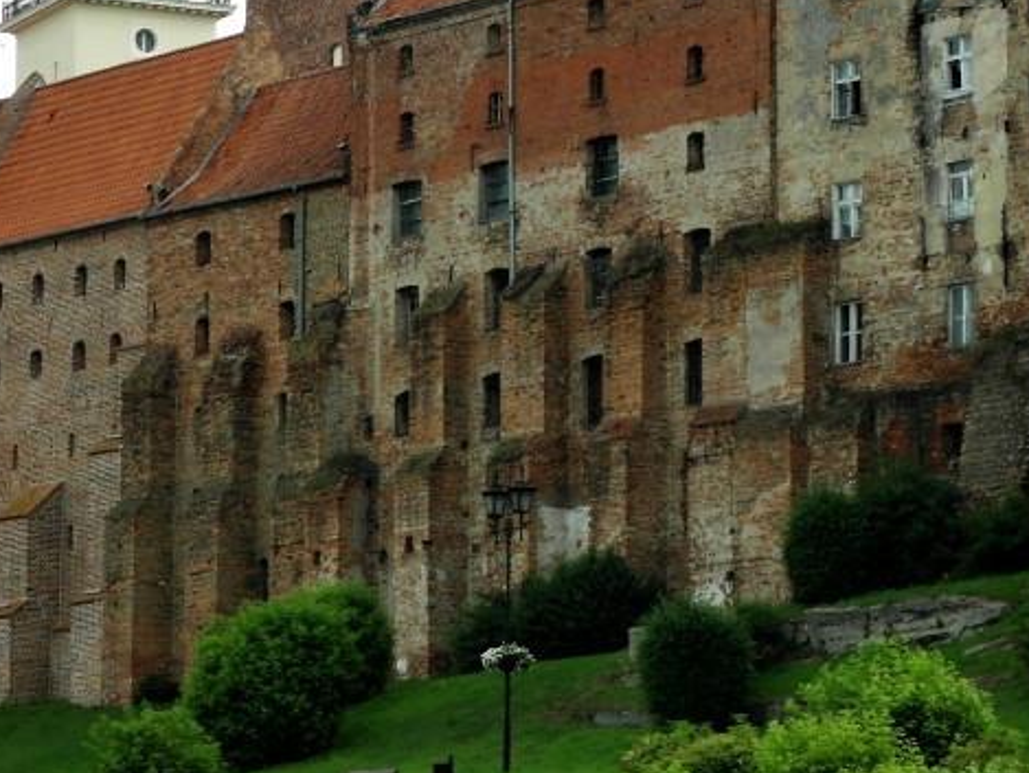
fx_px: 4668
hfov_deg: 12.6
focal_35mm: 157
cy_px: 149
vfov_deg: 9.4
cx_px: 666
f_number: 4.9
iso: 200
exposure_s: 1/750
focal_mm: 15.6
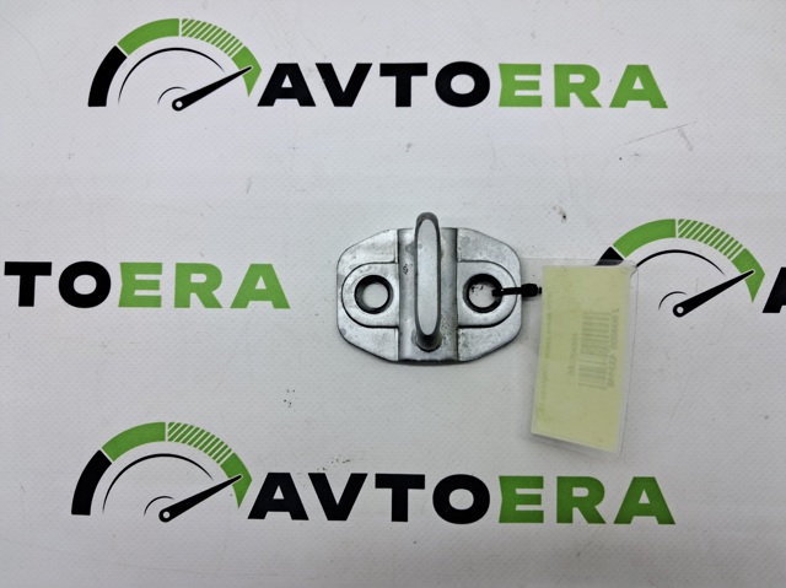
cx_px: 393
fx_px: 613
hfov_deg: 65.4
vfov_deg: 51.3
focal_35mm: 27
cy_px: 294
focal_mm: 4
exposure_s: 1/50
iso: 50
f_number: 1.8
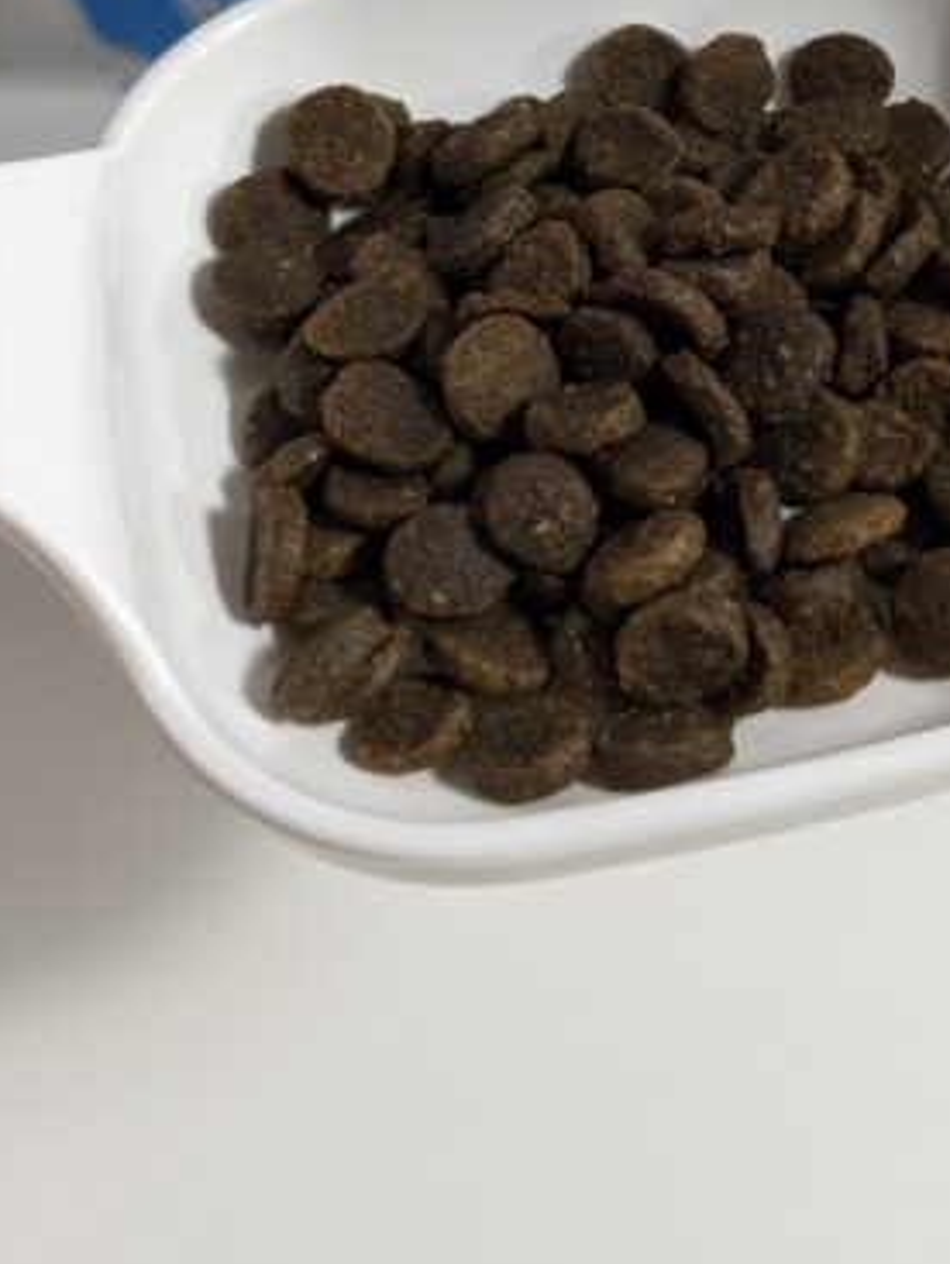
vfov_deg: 27.7
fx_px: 2447
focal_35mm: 67
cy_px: 79
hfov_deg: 21.7
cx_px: 735
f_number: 1.85
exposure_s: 1/120
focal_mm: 6.81
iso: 168
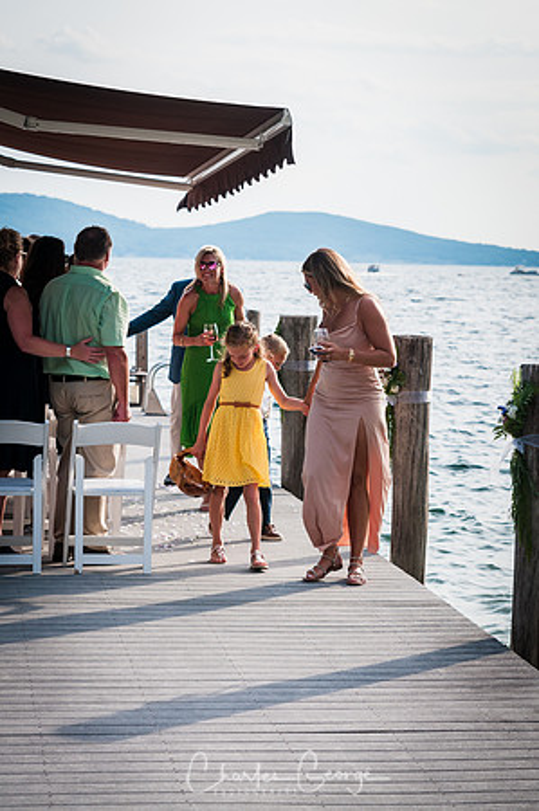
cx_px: 270
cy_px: 406
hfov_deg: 13.0
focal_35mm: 105
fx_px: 2363
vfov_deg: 19.5
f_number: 4
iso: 200
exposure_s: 1/1000
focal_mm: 70
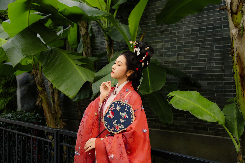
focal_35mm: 41
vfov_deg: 32.6
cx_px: 122
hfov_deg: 47.4
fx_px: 279
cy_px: 82
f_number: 4
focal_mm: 42
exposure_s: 1/160
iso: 640
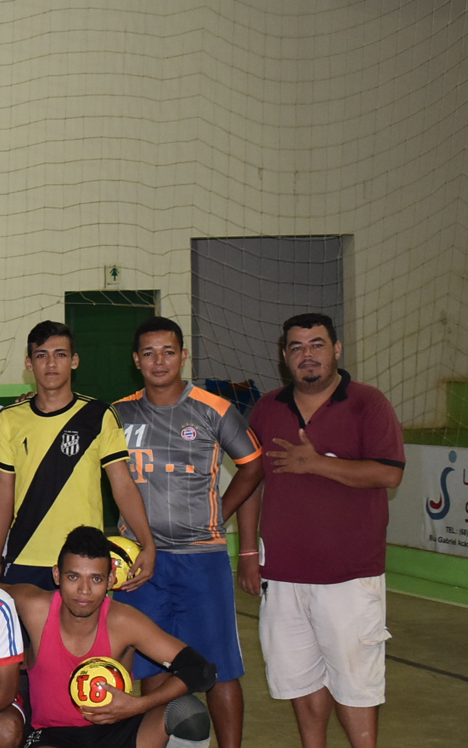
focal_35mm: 95
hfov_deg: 12.3
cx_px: -445
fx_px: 1938
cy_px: 490
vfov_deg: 21.8
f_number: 3.8
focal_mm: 24
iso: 1100
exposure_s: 1/60
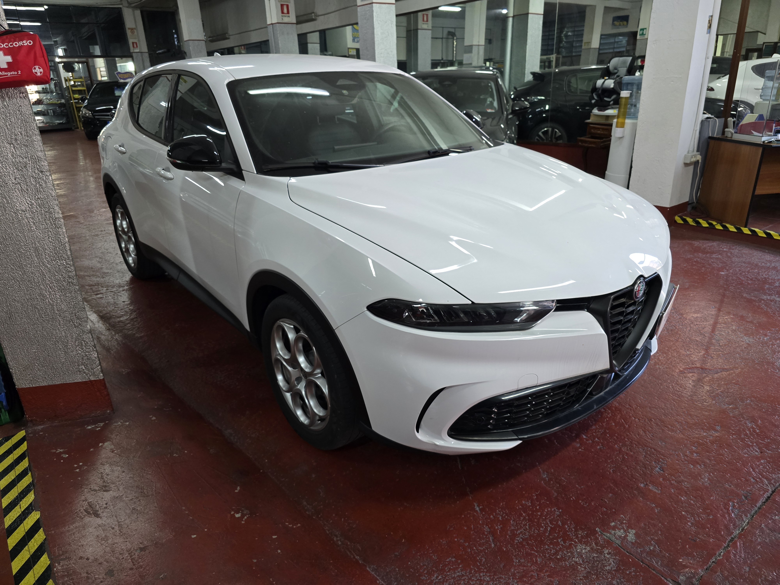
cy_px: 292
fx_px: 518
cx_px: 390
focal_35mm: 23
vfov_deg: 58.9
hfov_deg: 73.9
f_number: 1.7
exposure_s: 1/100
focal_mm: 6.3
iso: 400
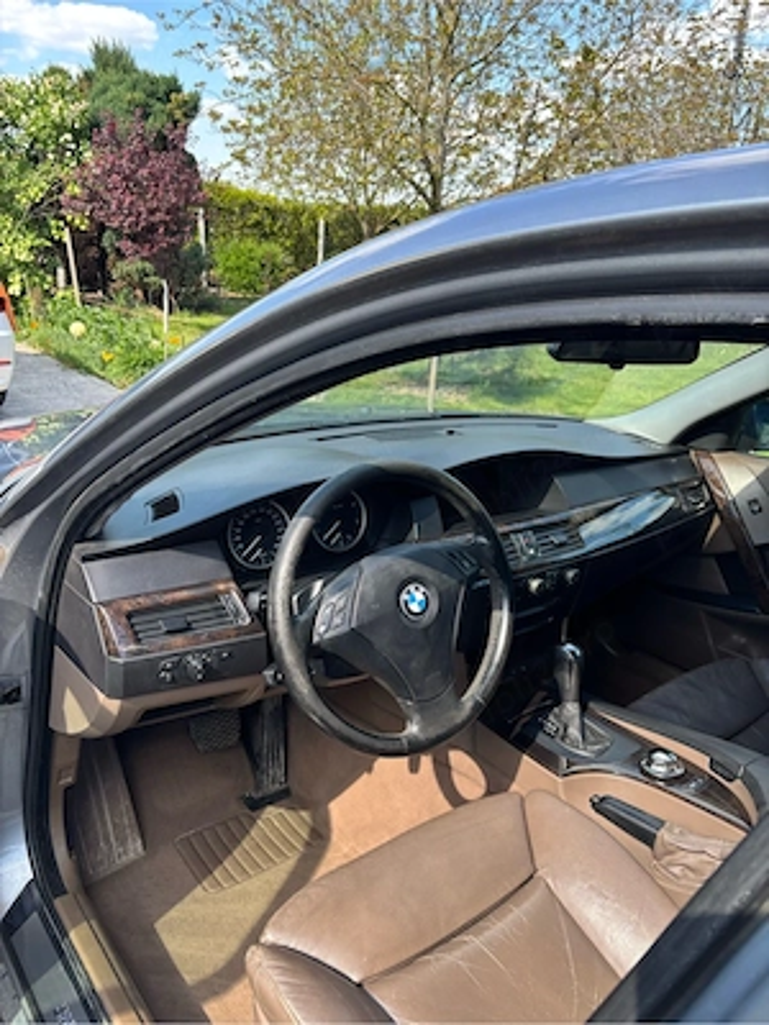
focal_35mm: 26
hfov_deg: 53.1
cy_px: 512
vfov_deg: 67.3
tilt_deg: -19.4
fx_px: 770
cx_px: 384
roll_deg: -4.8
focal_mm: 5.96
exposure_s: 1/444
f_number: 1.6
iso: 50
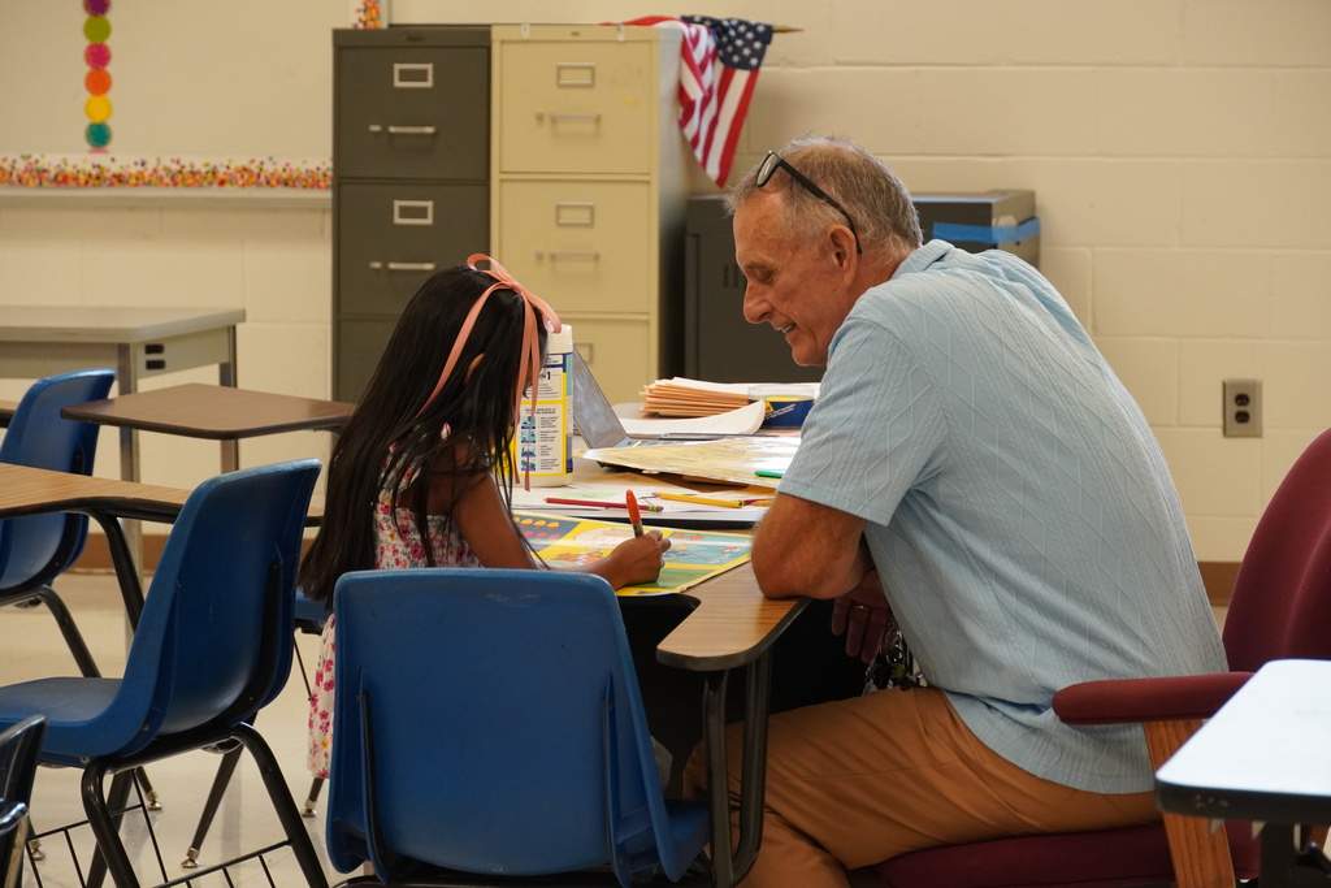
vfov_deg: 11.7
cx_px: 666
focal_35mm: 117
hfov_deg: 17.5
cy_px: 444
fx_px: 4326
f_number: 5.6
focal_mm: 78
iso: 2000
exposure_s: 1/160
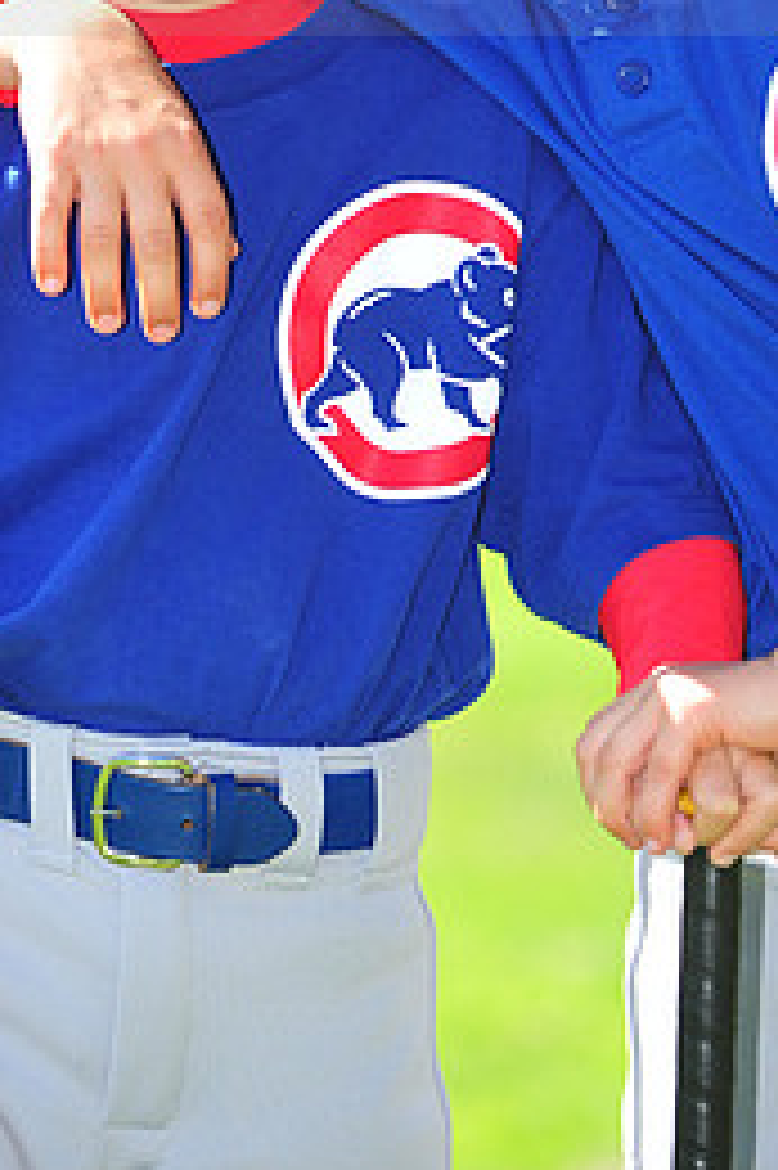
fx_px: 14476
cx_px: 328
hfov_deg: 3.1
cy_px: -108
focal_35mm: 446
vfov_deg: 4.6
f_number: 4.5
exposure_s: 1/500
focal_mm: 200
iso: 200
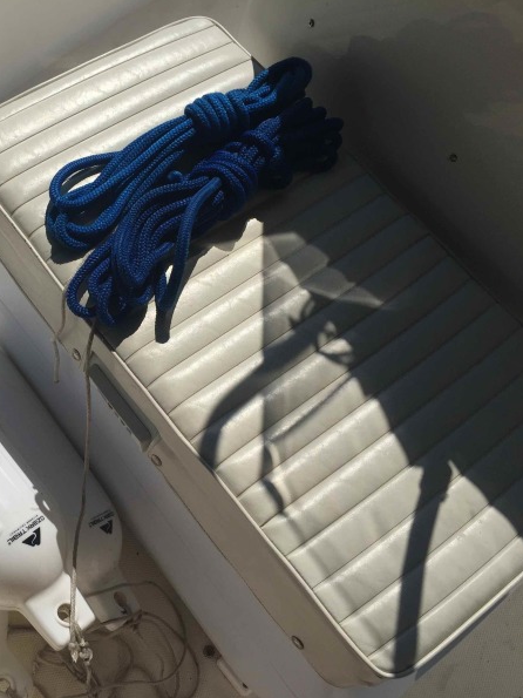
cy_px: 347
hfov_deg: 35.5
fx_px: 786
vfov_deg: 47.9
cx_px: 99
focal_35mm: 39
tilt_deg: -67.0
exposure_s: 1/7937
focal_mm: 4.15
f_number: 2.2
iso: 32
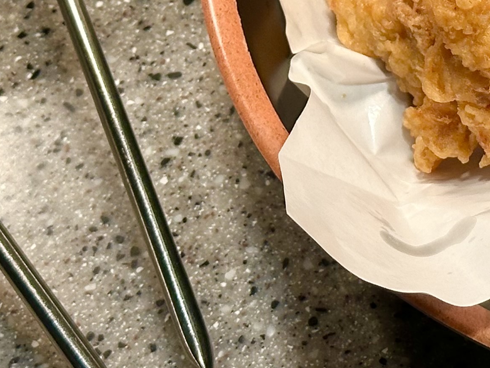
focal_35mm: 167
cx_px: 706
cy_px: -106
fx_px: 2364
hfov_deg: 11.4
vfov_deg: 8.8
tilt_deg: -51.5
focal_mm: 6.86
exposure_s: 1/441
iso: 64
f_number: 1.78
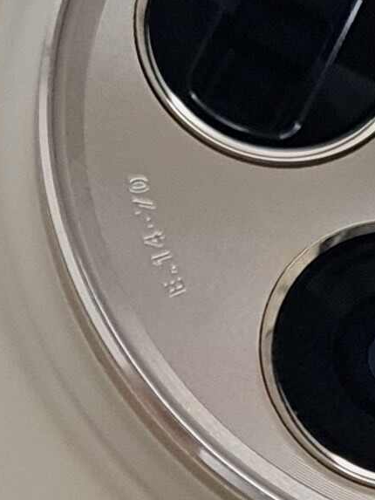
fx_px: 2642
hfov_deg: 8.0
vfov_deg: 10.4
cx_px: 458
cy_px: 807
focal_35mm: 183
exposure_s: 1/100
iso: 320
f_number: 1.8
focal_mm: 5.4
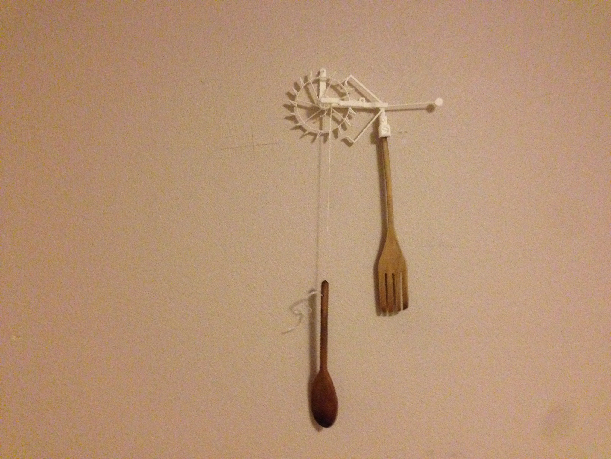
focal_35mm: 33
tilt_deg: -0.6
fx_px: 582
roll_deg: -1.9
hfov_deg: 55.4
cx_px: 306
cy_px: 230
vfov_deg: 42.9
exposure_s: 1/17
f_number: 2.4
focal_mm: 4.12
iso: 640
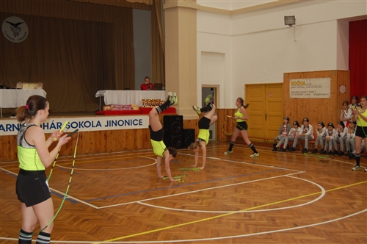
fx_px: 428
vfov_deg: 31.8
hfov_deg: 46.5
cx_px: 184
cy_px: 122
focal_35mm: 42
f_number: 4.2
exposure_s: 1/60
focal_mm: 28
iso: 400
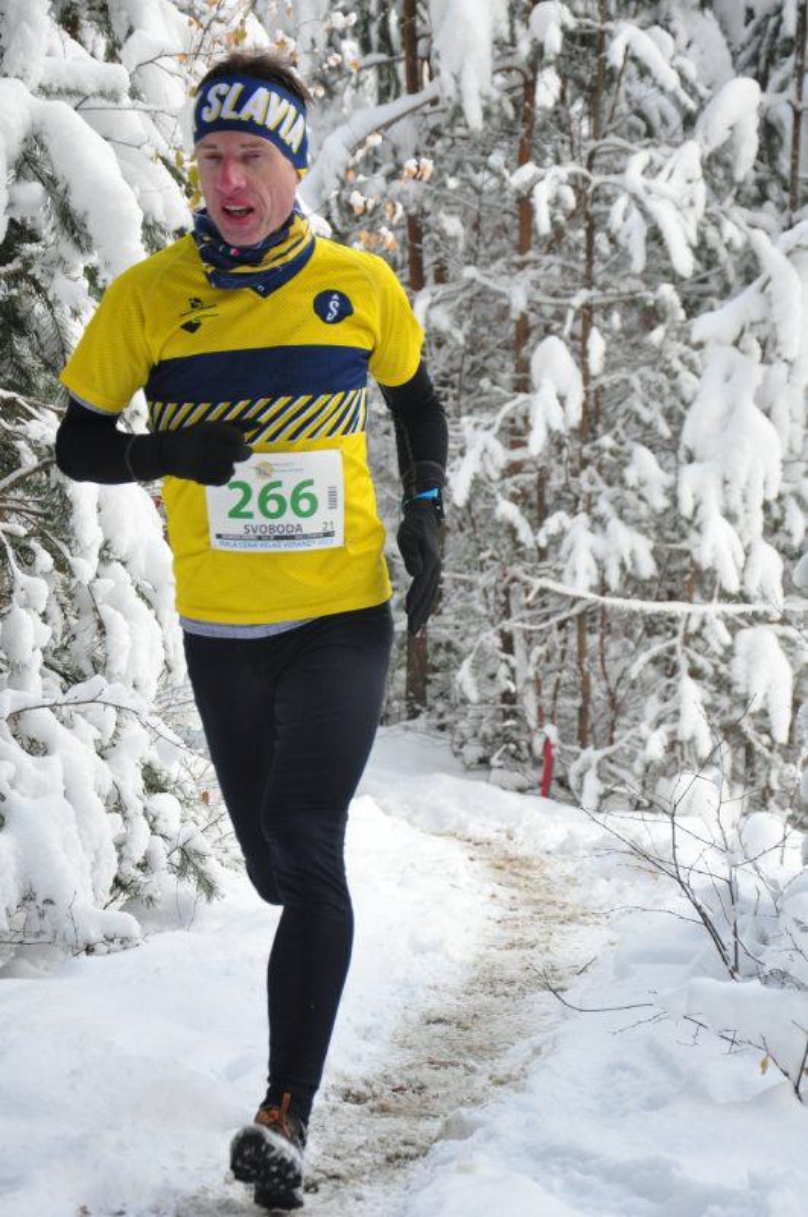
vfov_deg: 21.9
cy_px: 608
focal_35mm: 93
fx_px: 3140
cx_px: 404
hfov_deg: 14.7
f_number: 5.3
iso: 1000
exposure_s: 1/640
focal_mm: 62
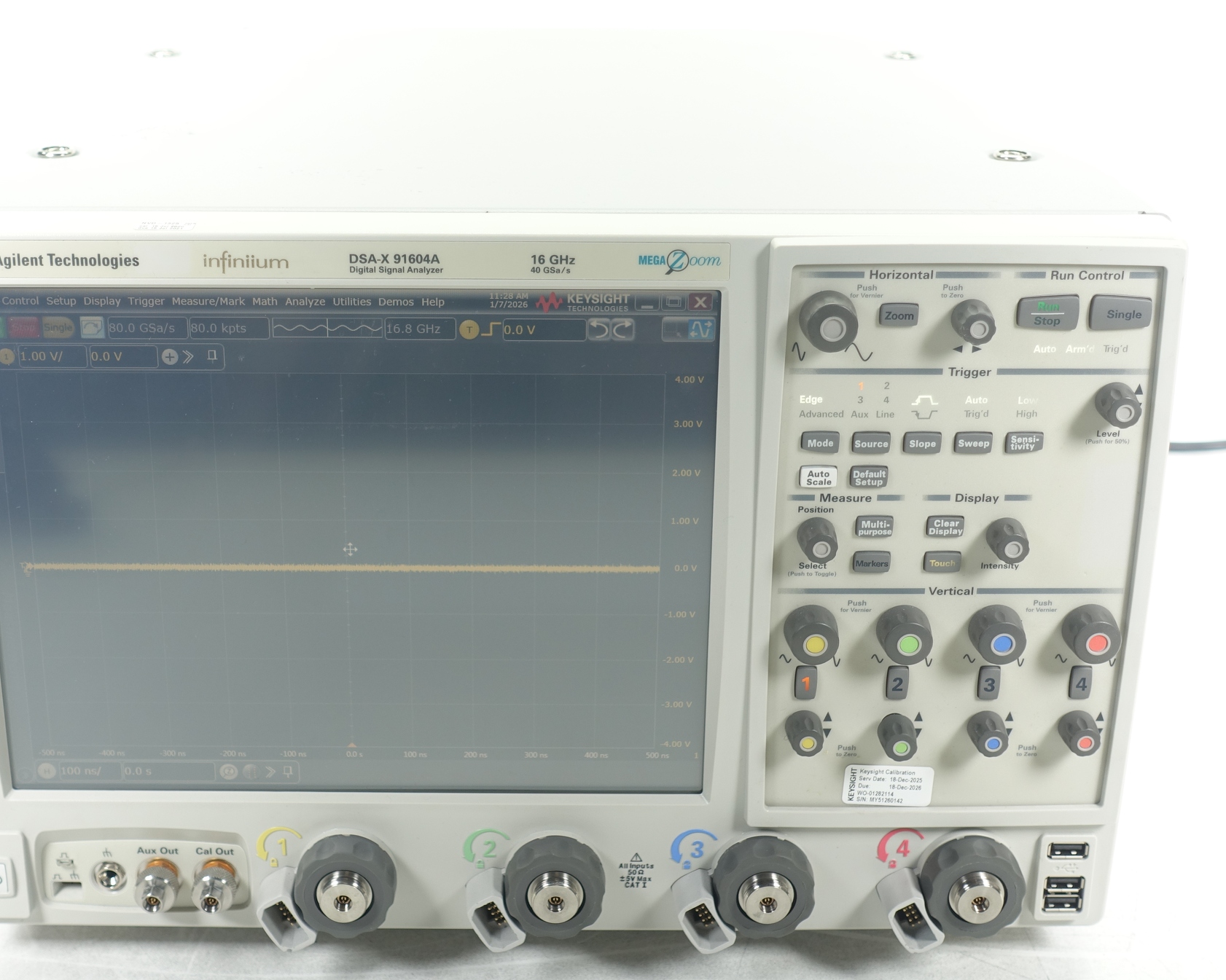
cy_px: 494
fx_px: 2032
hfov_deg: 33.5
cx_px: 525
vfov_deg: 27.1
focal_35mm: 56
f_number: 2.8
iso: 125
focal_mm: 17.9
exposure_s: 1/60
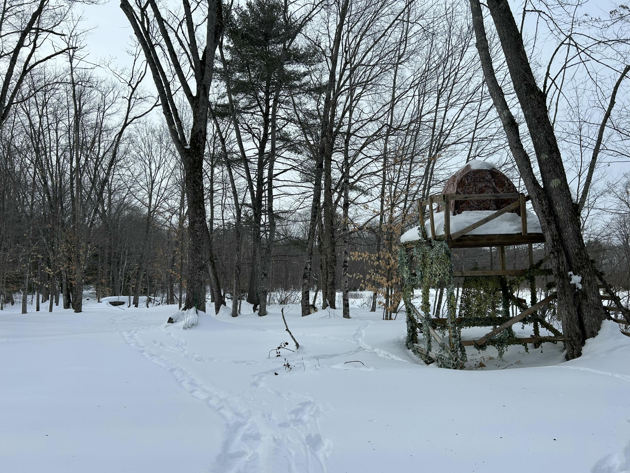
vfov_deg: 53.1
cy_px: 236
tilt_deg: +5.6
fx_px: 473
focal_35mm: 26
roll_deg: +1.7
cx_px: 315
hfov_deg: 67.3
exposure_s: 1/2915
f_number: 1.5
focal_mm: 5.7
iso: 50
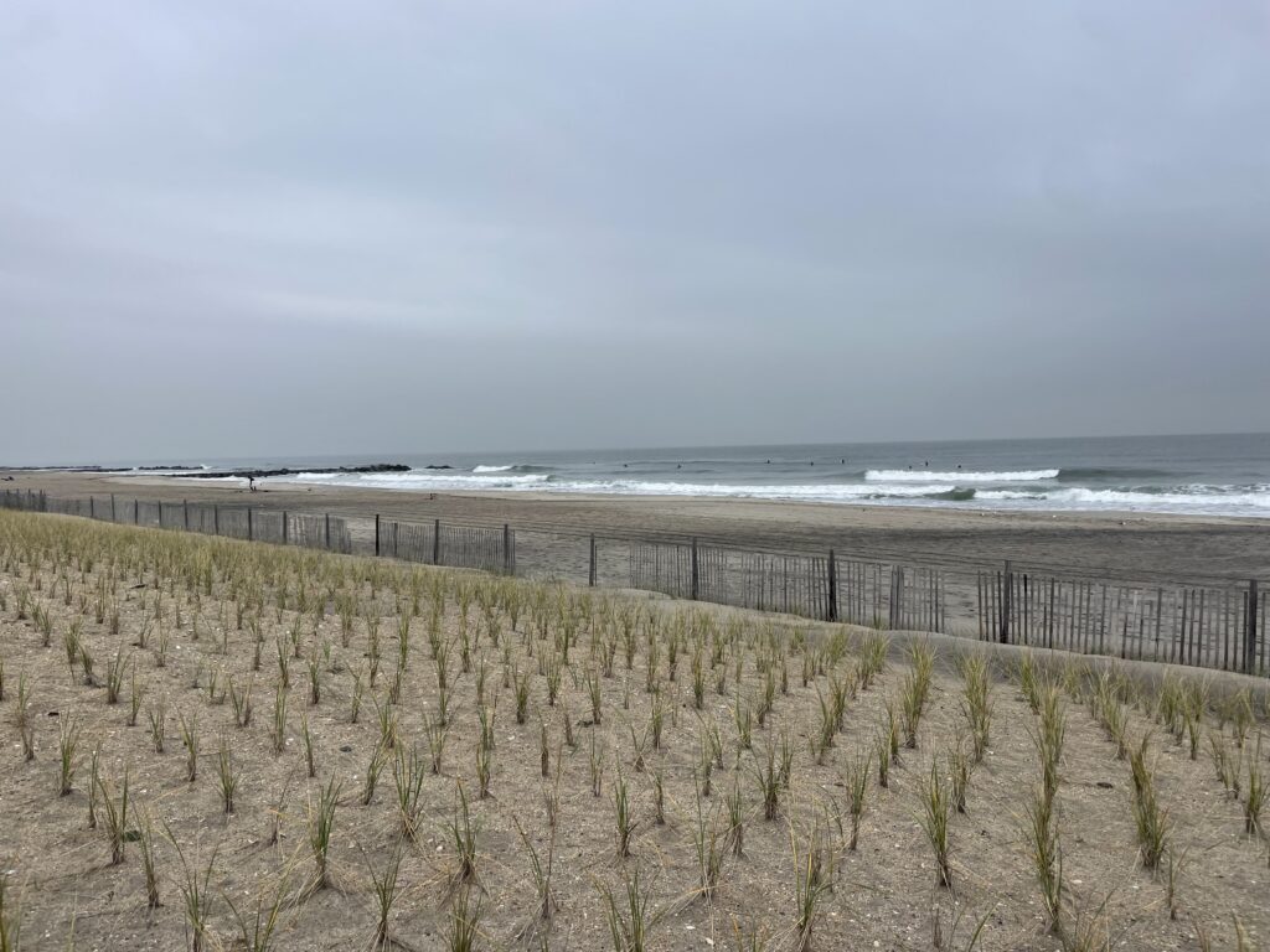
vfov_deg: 53.1
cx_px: 635
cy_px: 476
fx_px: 954
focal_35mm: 26
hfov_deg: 67.3
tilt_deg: -1.8
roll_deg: +1.7
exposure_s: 1/509
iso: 32
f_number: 1.6
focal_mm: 4.2
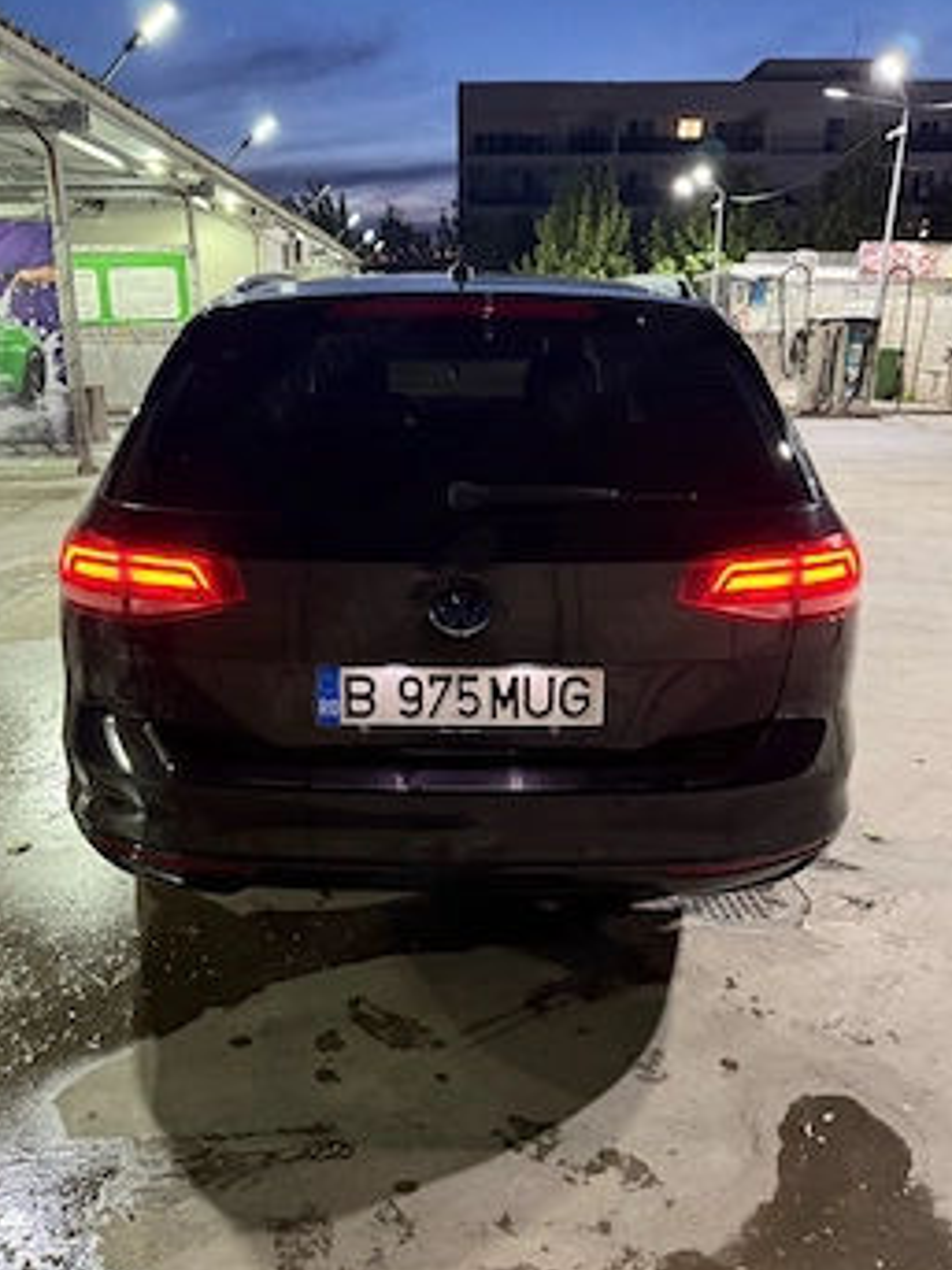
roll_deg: -0.1
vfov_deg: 63.4
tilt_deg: -18.4
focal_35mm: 28
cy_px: 659
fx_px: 1027
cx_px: 452
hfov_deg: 49.7
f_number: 1.78
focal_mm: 6.76
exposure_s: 1/33
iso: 640
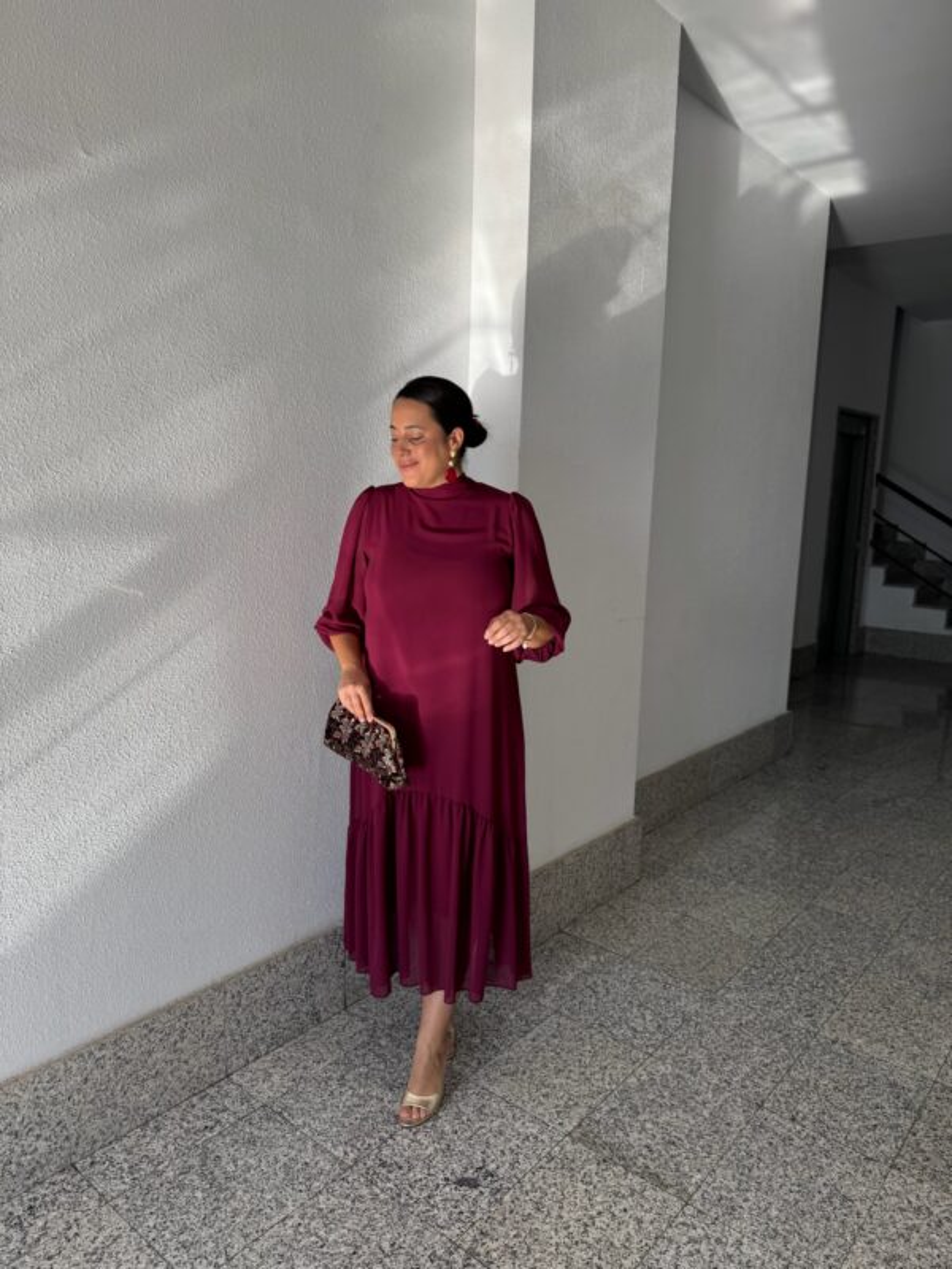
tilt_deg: -8.7
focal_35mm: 24
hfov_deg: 56.8
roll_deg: -1.7
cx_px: 476
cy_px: 634
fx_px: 880
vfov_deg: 71.6
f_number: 1.78
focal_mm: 6.76
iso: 80
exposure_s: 1/549
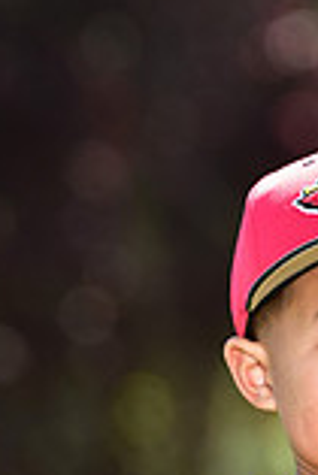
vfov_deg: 2.8
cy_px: 575
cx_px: 350
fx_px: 9743
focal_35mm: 737
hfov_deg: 1.9
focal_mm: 200
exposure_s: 1/200
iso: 80
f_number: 4.5
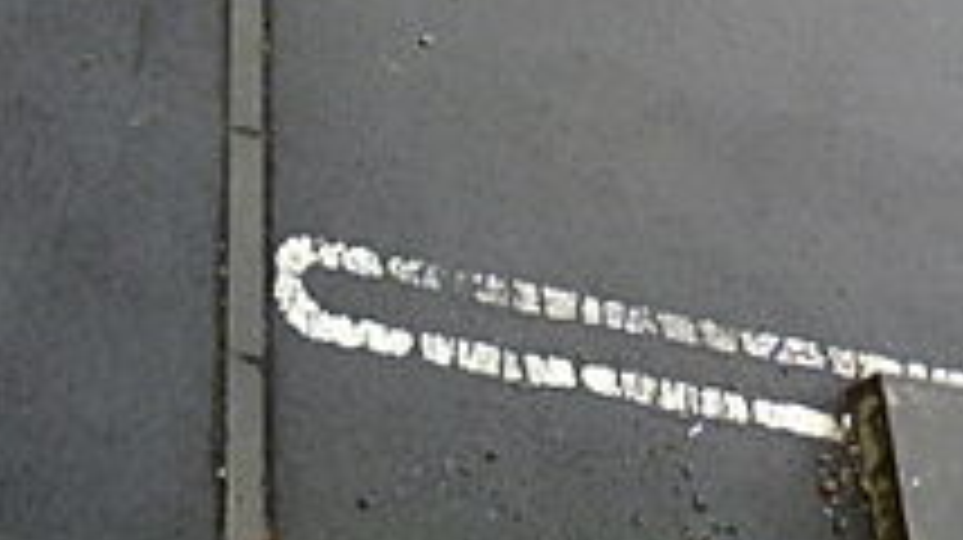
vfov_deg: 12.8
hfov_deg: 25.6
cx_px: 518
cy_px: -522
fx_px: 2118
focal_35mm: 83
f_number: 2.9
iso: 100
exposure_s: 1/100
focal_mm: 6
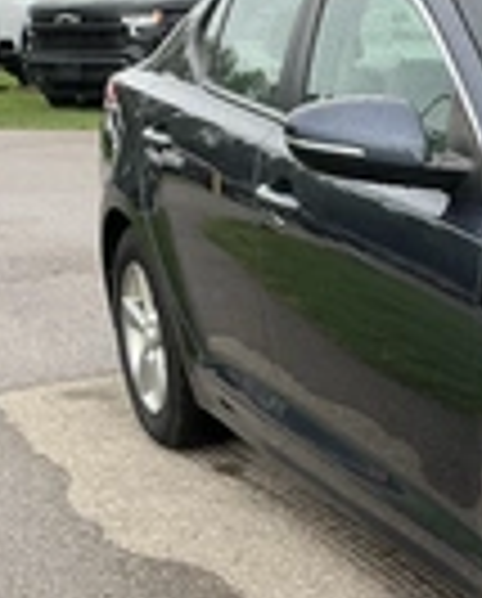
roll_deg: -1.0
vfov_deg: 23.0
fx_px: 1457
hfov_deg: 15.9
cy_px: 463
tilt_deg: -16.2
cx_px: 874
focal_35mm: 82
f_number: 1.8
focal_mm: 3
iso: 25
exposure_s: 1/403
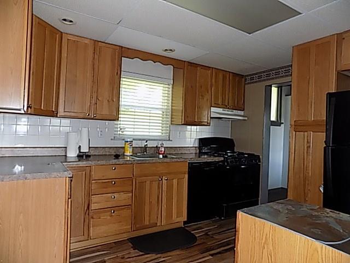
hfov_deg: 73.9
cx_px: 175
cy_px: 132
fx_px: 233
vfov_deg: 58.9
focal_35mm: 23
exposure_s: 1/30
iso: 200
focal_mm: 4
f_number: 3.1
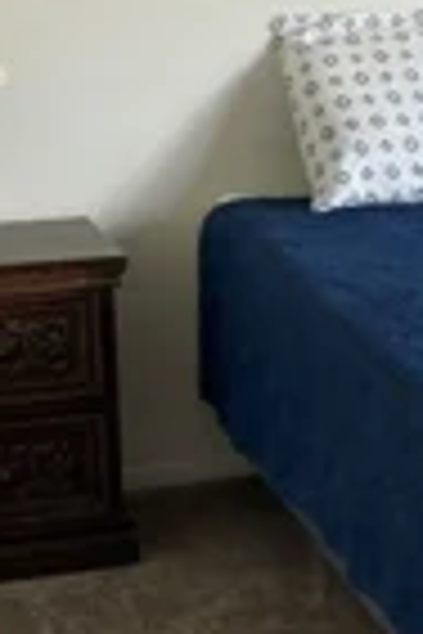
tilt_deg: -12.1
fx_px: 2044
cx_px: 616
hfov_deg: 11.4
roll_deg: -1.4
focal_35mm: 116
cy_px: 292
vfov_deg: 17.6
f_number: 1.8
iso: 125
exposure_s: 1/60
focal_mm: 3.99
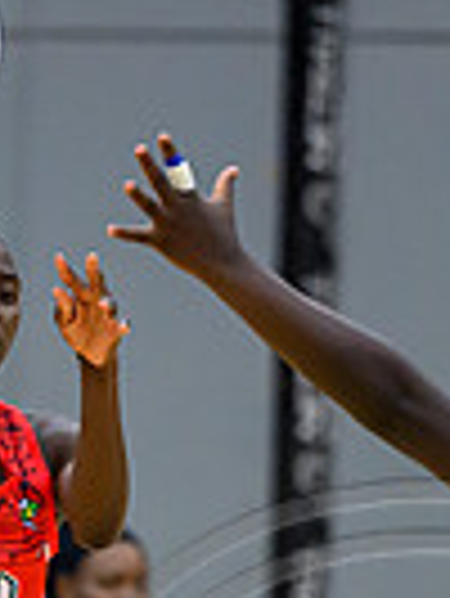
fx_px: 16855
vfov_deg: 2.0
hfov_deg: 1.5
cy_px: 931
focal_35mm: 974
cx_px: -112
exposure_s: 1/1000
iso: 4000
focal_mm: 200
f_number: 3.2
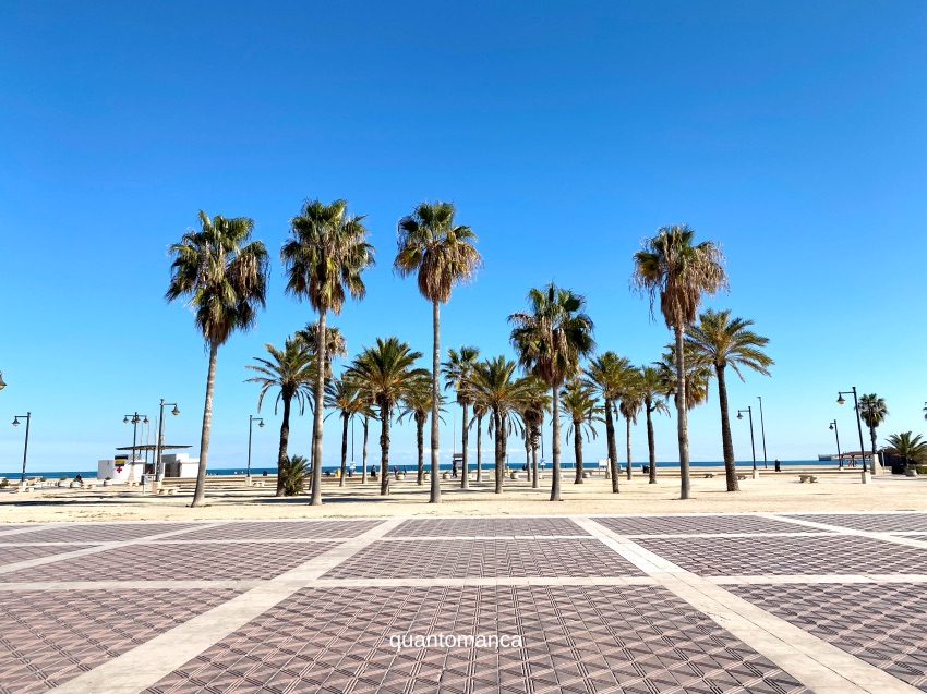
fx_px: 696
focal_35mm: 26
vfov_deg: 53.0
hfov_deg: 67.3
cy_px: 347
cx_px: 464
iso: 32
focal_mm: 4.25
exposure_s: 1/3497
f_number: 1.8
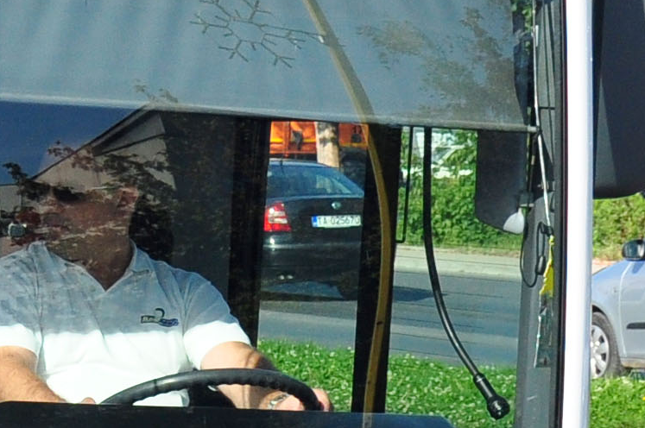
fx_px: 4008
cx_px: -471
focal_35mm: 224
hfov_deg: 8.9
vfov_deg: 6.1
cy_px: 375
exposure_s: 1/1000
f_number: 6.3
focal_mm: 26
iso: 400
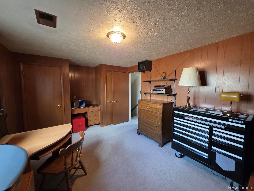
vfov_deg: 89.9
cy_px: 96
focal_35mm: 13
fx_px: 95
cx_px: 127
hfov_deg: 106.2
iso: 400
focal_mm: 2.2
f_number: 1.9
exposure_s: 1/60
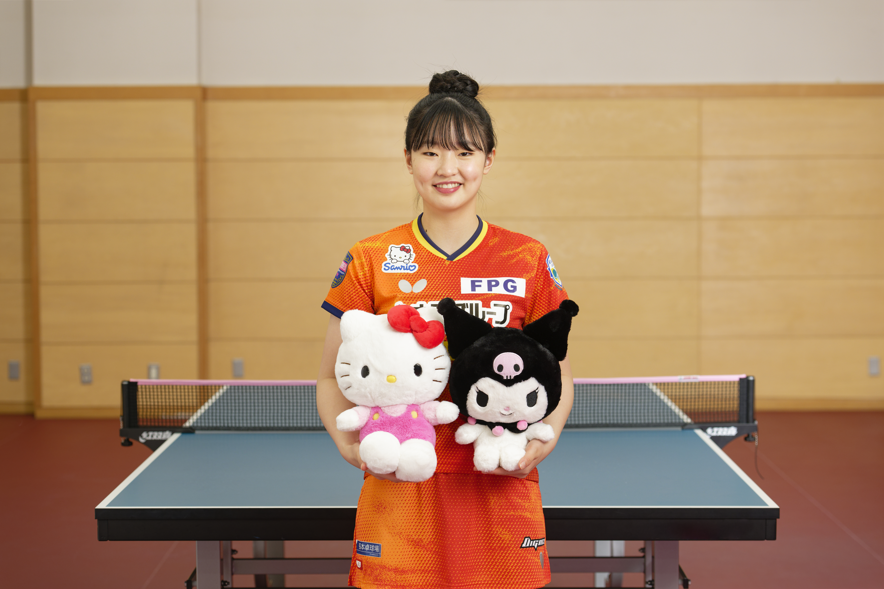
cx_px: 442
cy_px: 294
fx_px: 2013
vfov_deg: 16.7
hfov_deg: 24.8
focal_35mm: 82
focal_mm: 82
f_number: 6.3
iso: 400
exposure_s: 1/125
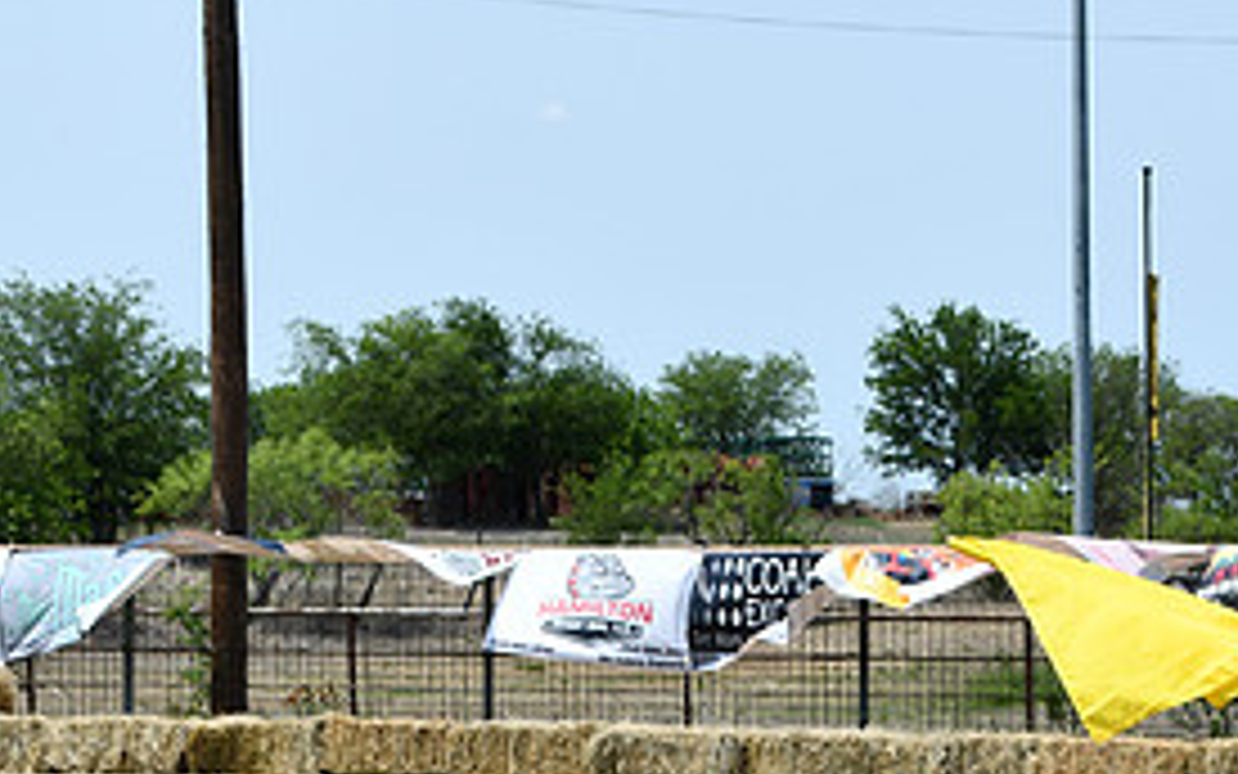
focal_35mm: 142
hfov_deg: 14.5
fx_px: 4792
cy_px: 731
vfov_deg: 9.2
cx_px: 1265
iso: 100
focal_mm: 44
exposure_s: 1/320
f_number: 9
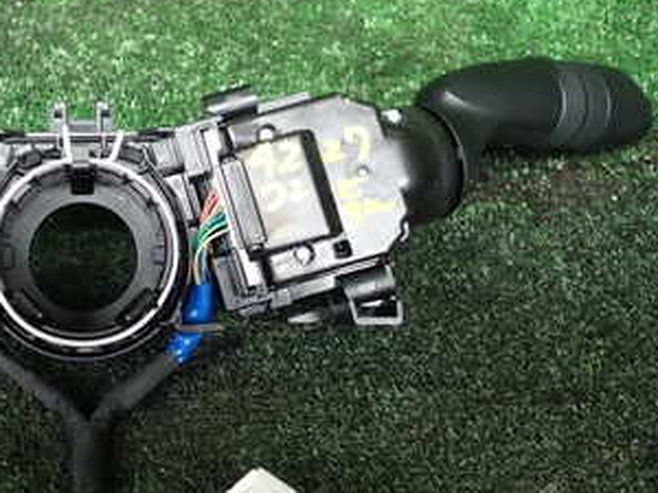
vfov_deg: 24.3
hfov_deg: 30.9
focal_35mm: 60
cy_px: 182
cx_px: 86
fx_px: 1141
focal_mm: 5.4
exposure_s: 1/60
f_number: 2.3
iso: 100
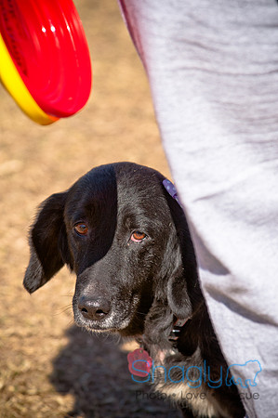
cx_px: 139
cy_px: 209
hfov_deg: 4.6
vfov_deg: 6.9
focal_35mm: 300
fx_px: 3483
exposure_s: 1/800
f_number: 5
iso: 200
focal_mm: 200
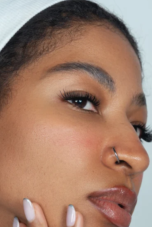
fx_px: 981
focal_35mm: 155
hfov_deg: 8.9
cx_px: 48
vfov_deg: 13.2
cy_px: 145
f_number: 8
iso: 100
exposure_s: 1/160
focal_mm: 90
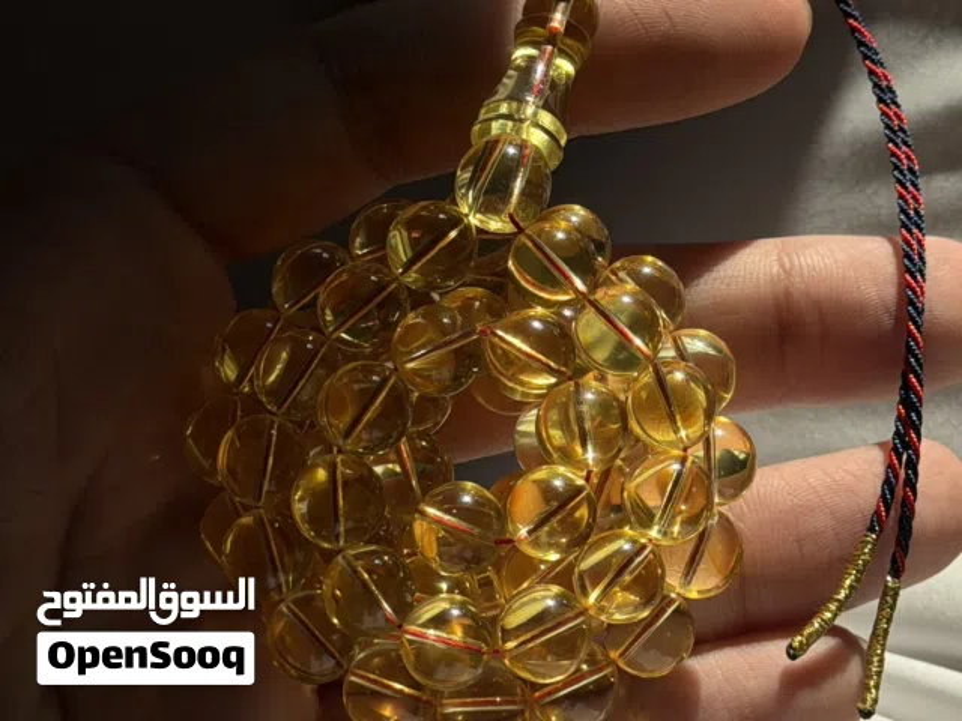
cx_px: 481
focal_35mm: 48
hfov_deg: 39.7
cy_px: 360
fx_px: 1334
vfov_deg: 30.3
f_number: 1.78
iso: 64
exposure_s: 1/7143
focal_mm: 6.76
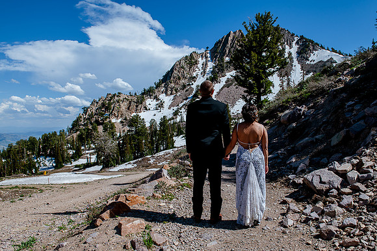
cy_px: 141
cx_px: 205
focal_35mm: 29
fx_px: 305
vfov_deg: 44.6
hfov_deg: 63.2
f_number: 10
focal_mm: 26
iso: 250
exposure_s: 1/400
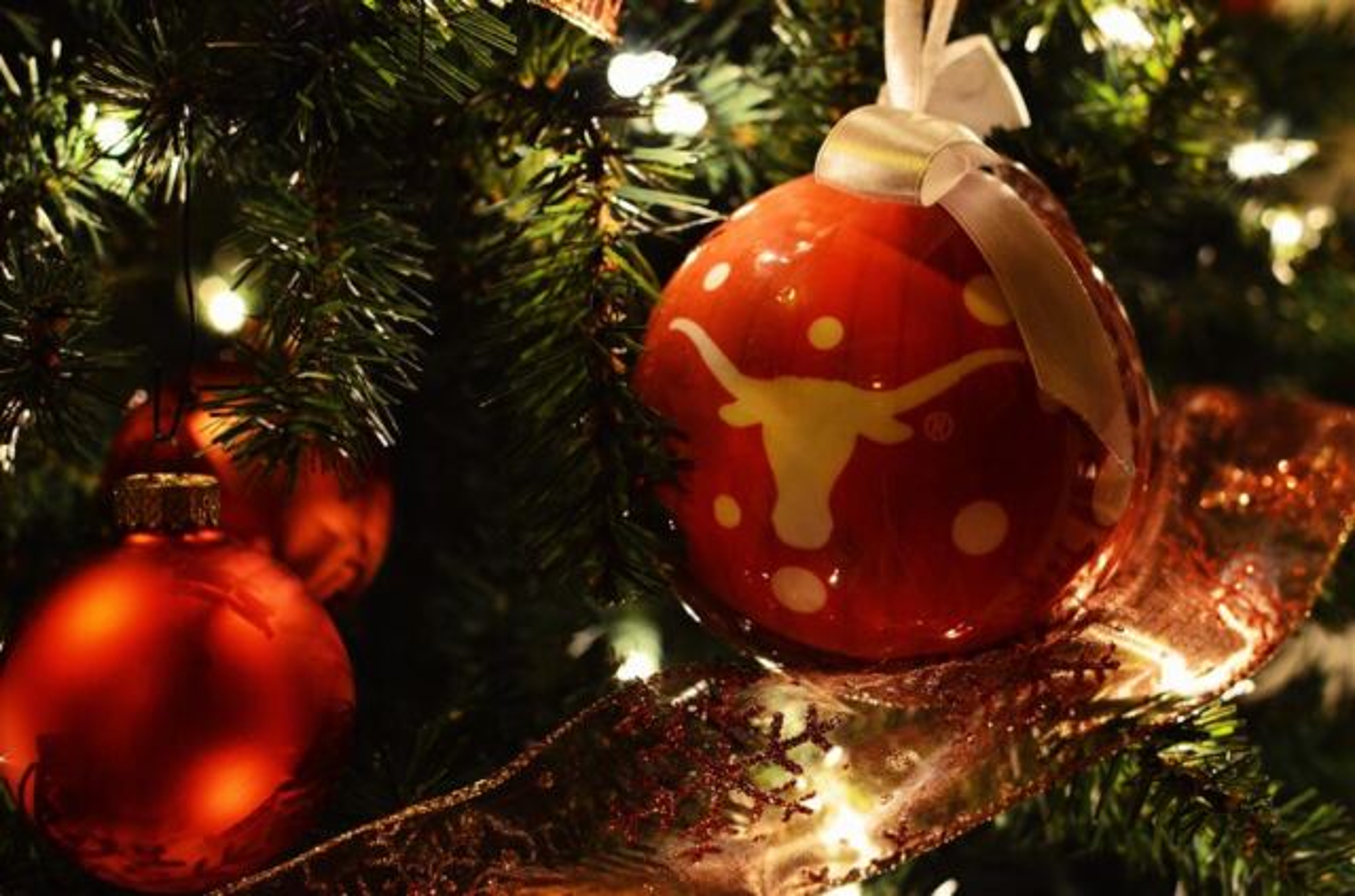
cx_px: 678
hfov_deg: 37.9
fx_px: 1971
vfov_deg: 25.6
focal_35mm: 52
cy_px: 448
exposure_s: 1/20
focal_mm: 35
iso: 800
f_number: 3.5
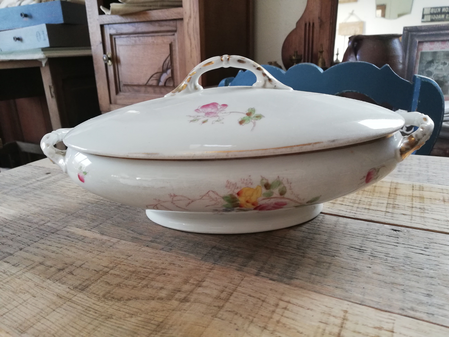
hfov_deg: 65.3
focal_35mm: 27
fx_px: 350
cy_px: 168
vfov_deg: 51.4
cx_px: 224
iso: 200
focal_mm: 3.81
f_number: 2.2
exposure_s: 1/30
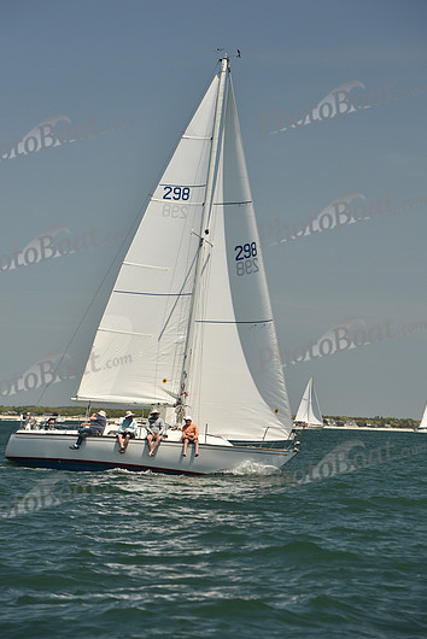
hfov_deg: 8.4
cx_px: 195
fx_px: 2914
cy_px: 297
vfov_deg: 12.5
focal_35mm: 164
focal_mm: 150
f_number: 6.3
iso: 250
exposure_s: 1/800
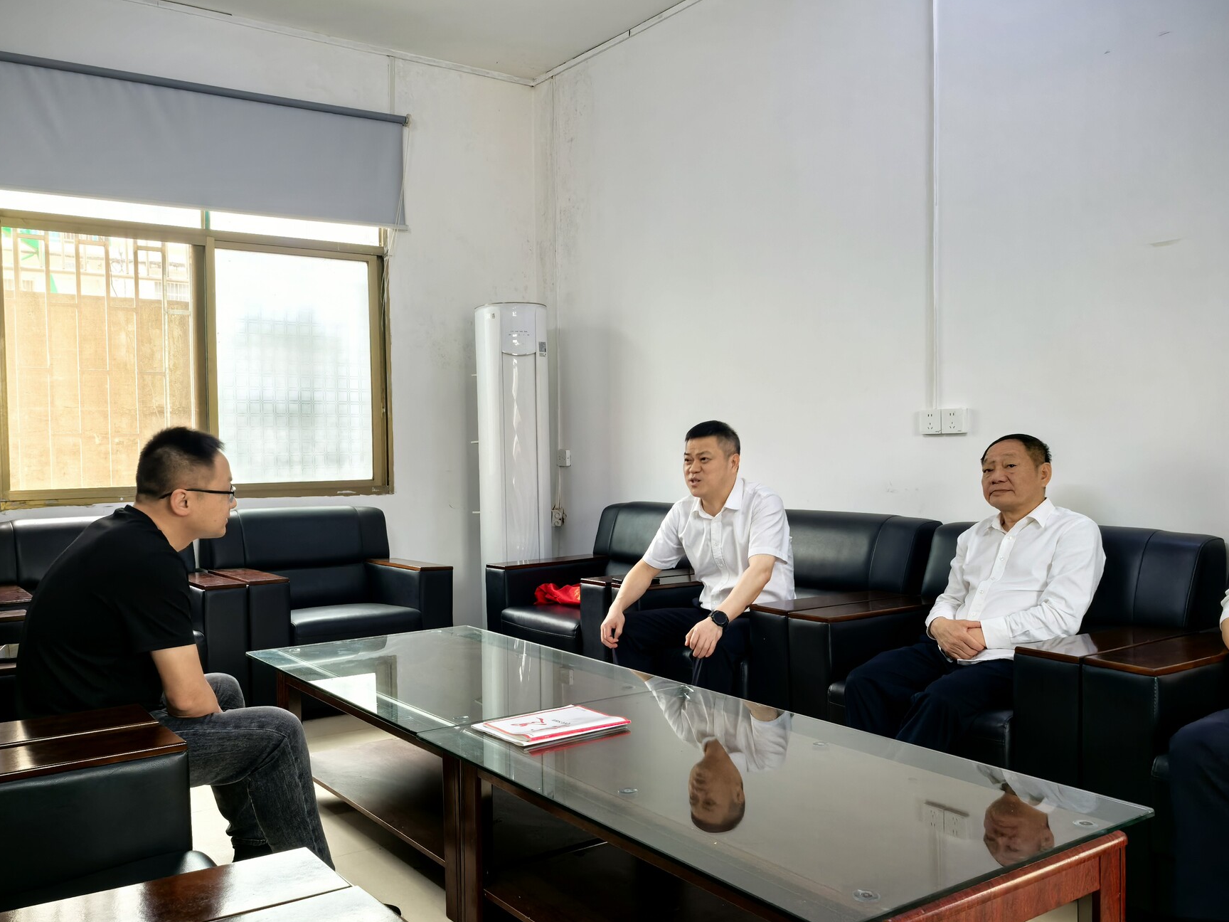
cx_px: 551
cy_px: 485
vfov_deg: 46.8
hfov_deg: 59.8
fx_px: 1065
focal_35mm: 30
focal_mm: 5.75
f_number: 4
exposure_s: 1/50
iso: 160
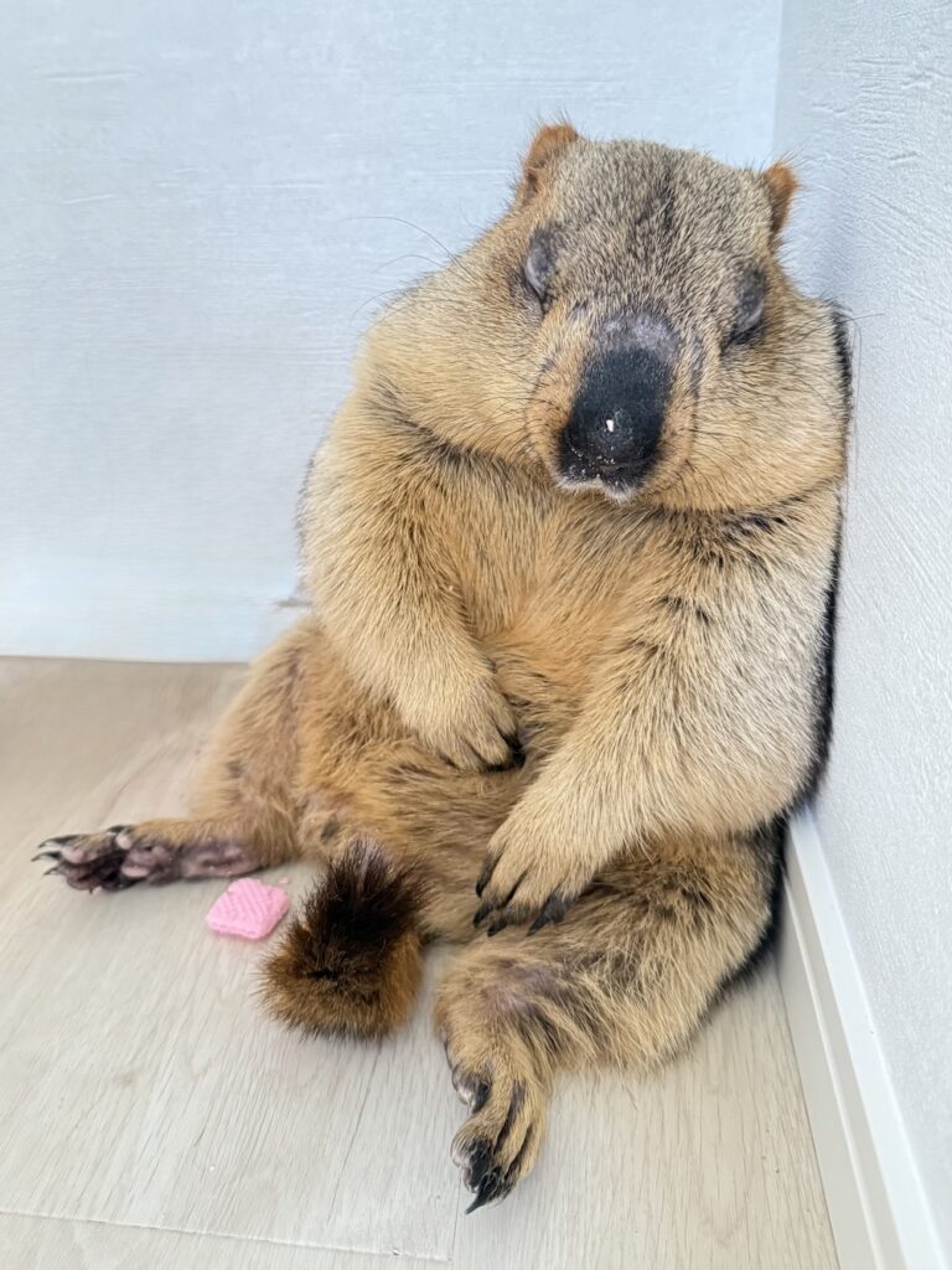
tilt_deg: -19.3
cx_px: 476
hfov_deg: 56.8
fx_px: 880
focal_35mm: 24
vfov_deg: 71.6
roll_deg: +1.2
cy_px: 635
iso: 800
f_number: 1.78
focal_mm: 6.76
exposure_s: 1/43
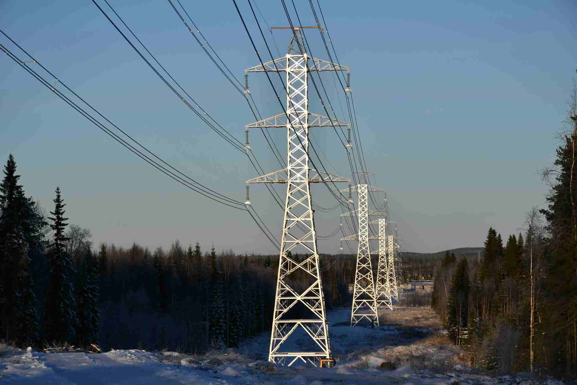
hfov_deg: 16.1
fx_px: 2035
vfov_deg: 10.8
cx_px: 288
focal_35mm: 127
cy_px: 192
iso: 160
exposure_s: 1/500
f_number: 8
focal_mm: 85
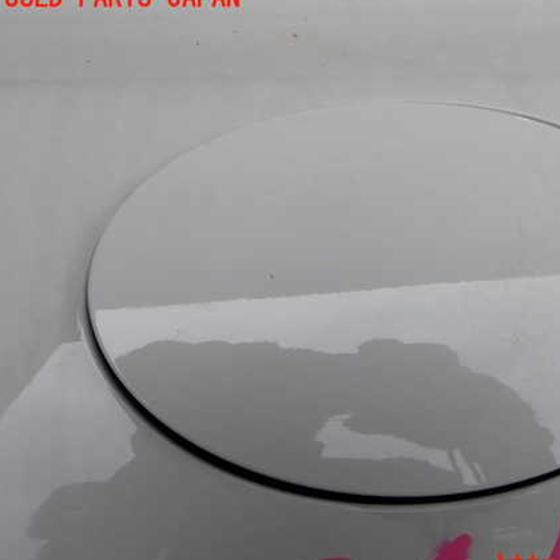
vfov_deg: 43.9
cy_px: 282
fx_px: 696
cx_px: 398
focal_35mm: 38
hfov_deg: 42.9
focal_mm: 5.4
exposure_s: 1/250
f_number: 3.2
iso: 100
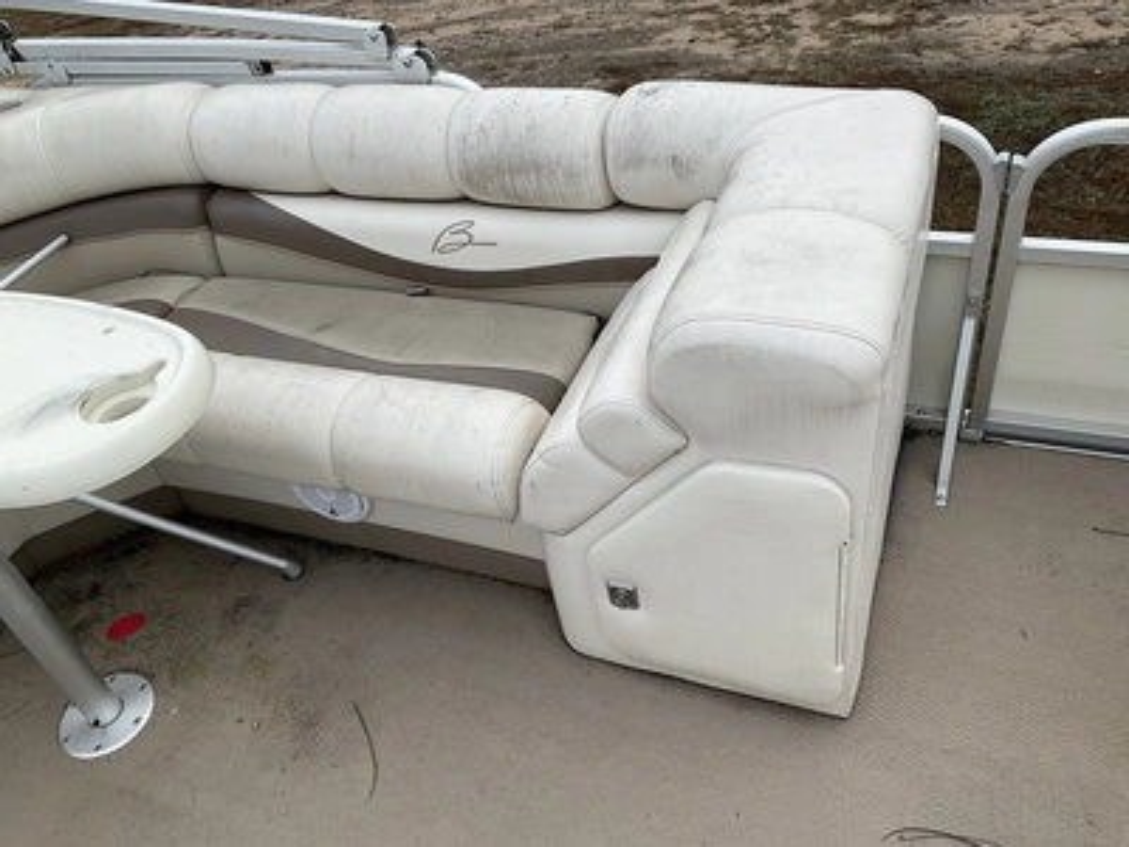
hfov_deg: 61.7
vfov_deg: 48.2
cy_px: 424
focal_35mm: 29
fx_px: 946
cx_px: 564
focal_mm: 3
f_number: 1.8
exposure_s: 1/180
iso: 20
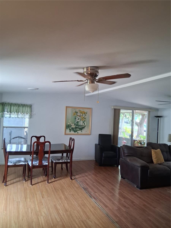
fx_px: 171
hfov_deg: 53.1
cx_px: 86
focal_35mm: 26
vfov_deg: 67.3
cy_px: 114
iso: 400
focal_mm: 3.98
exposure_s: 1/120
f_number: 1.8
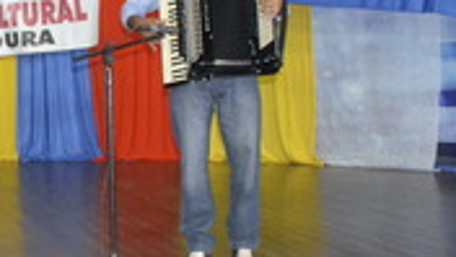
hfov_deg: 21.0
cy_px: 16
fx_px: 1173
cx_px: -38
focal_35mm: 97
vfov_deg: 12.4
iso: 3200
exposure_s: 1/60
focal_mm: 22
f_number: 3.8
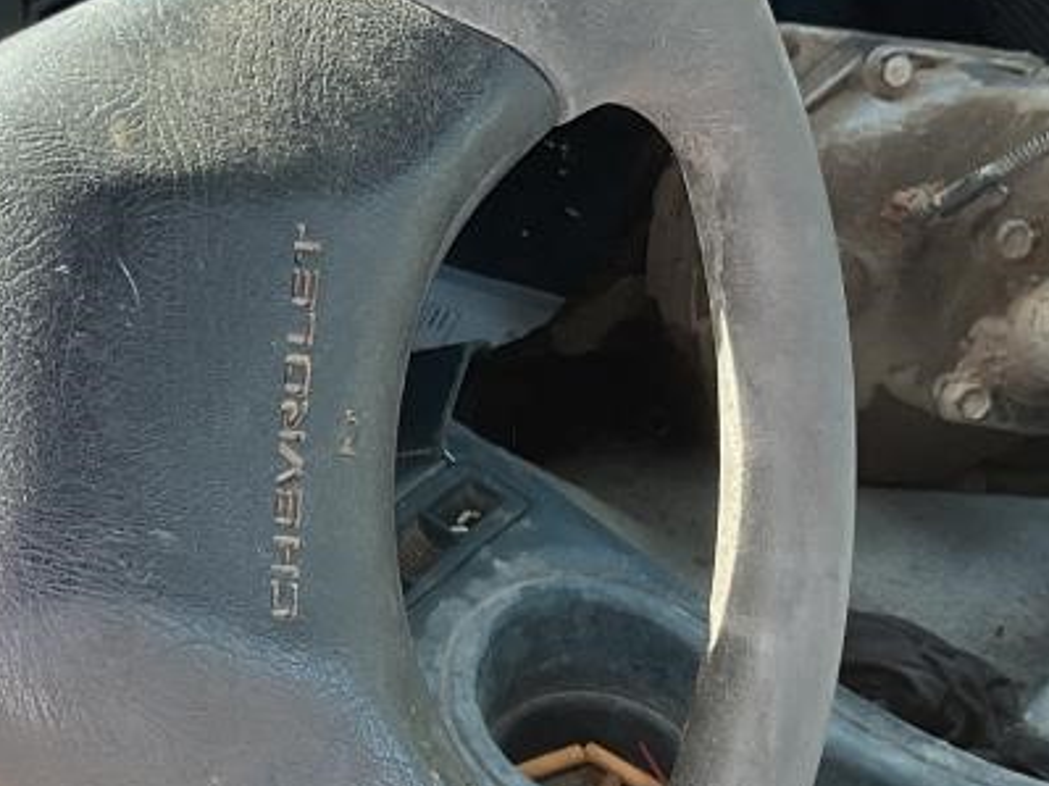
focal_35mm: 93
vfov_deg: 15.9
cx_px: -66
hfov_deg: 20.3
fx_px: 2817
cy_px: 342
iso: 32
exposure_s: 1/120
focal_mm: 3
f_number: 1.8
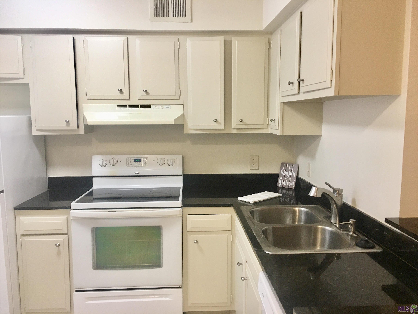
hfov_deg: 61.7
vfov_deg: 48.2
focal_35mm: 29
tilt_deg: -6.4
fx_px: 350
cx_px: 209
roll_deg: -0.4
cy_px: 157
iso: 40
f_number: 2.2
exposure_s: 1/15
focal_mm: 4.15
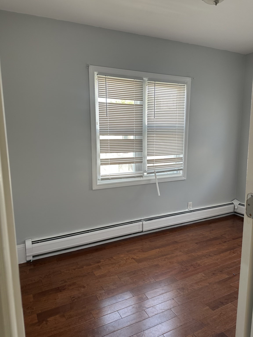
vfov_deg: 71.6
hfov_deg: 56.8
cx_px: 126
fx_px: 234
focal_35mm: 24
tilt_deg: -7.1
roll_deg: -0.2
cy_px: 168
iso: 80
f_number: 1.78
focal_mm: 6.86
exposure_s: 1/120
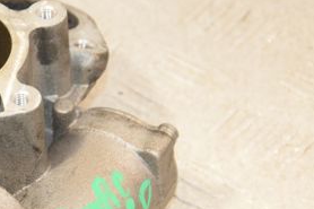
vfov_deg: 5.7
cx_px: -3
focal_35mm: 242
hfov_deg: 8.5
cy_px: 166
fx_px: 2109
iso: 1600
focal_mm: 70
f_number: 6.3
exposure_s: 1/200
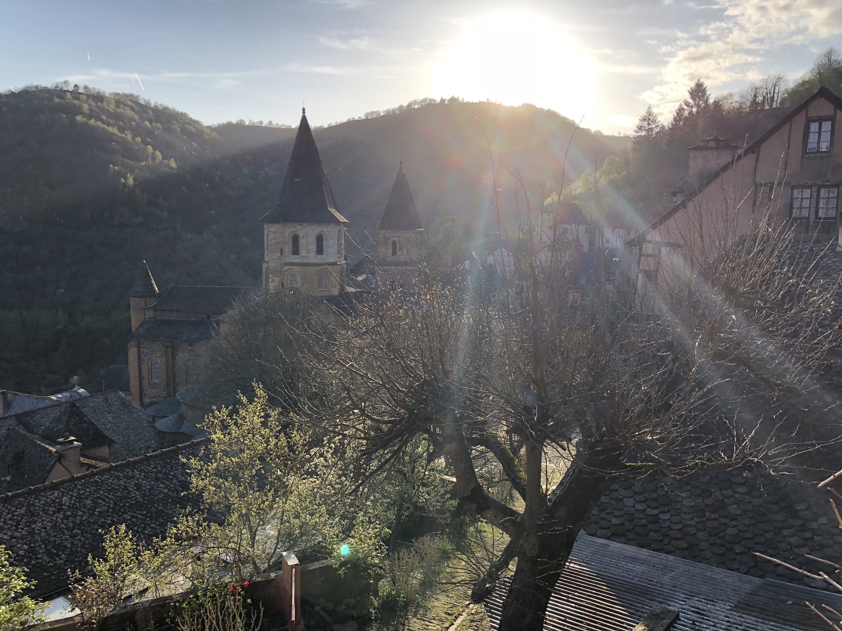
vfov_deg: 49.7
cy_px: 316
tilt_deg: -7.0
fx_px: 681
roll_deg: +0.2
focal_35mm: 28
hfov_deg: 63.4
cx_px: 421
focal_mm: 4
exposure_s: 1/1000
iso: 20
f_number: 1.8
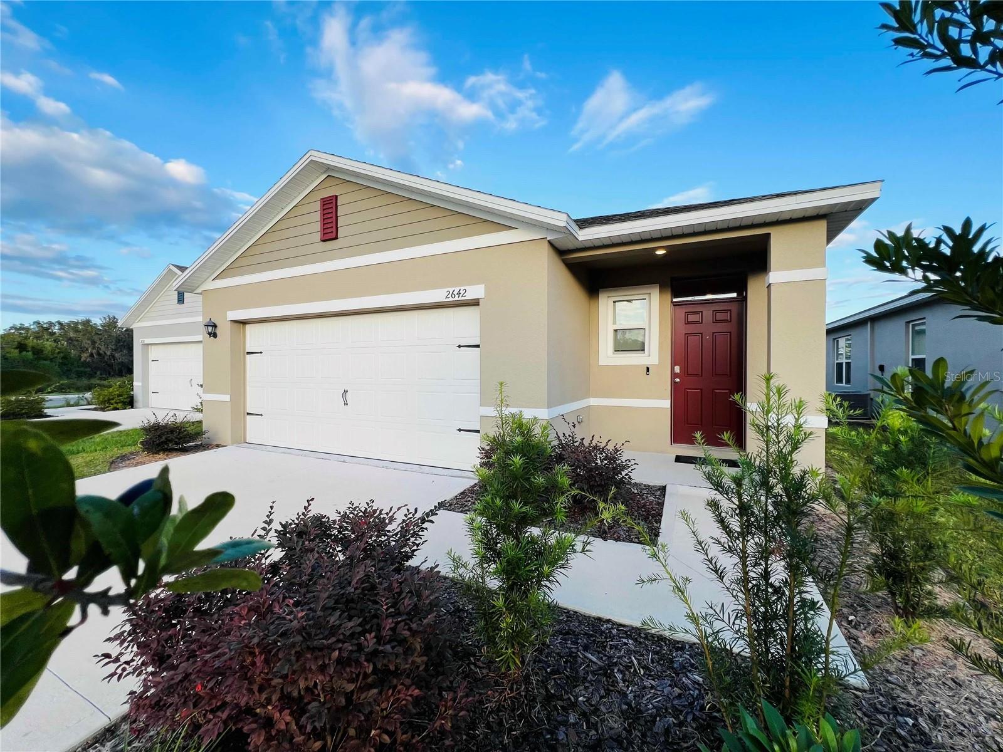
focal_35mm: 13
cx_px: 502
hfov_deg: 106.2
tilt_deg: -1.6
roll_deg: -0.7
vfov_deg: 89.9
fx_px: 377
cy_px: 376
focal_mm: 1.57
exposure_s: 1/428
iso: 32
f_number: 1.8
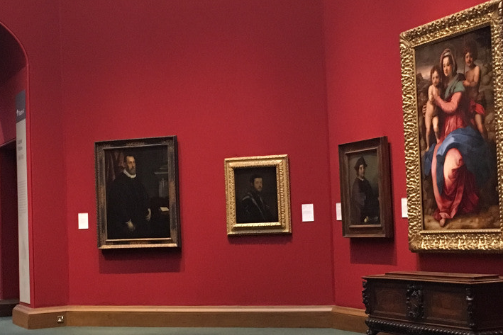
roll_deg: +1.8
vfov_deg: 20.3
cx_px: 243
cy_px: 170
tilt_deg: +4.5
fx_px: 936
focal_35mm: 67
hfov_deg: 30.1
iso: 250
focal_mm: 4.15
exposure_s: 1/17
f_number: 2.2
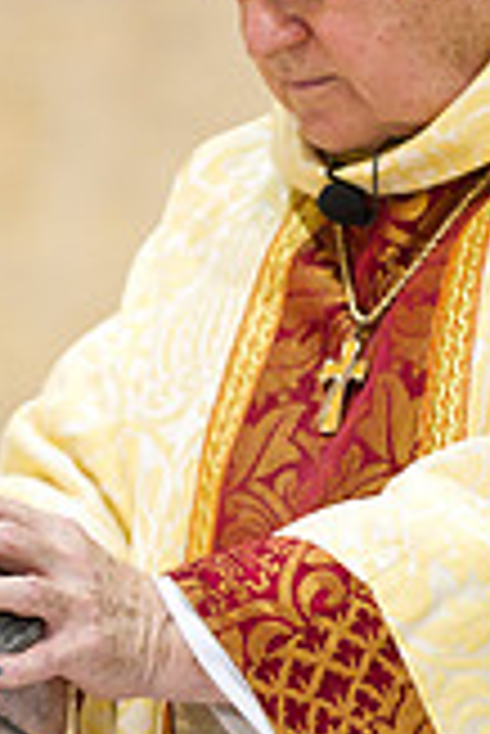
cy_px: 477
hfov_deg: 2.8
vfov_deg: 4.2
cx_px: 146
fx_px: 10104
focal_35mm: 496
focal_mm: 180
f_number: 2.8
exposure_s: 1/125
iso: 2000
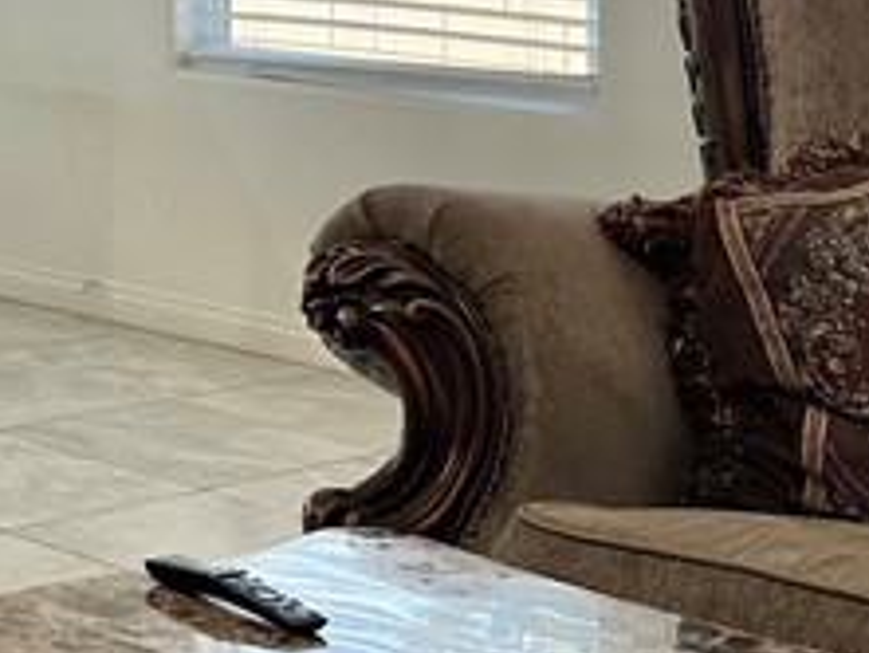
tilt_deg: -0.9
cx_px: -641
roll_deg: -0.4
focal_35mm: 111
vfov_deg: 12.9
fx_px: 2788
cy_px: -201
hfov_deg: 15.5
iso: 80
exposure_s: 1/120
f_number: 1.78
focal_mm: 6.86
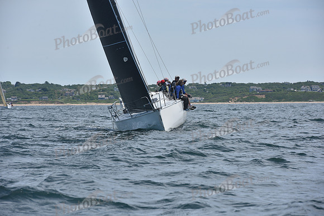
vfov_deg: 6.9
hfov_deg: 10.3
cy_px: 108
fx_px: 1800
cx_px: 162
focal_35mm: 200
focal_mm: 200
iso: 250
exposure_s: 1/800
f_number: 10
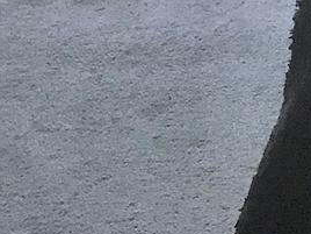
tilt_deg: -9.7
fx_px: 1995
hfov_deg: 8.4
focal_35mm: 222
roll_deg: -3.3
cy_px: -588
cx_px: 630
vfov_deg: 6.0
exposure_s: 1/30
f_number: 2.2
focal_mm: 4.15
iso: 40
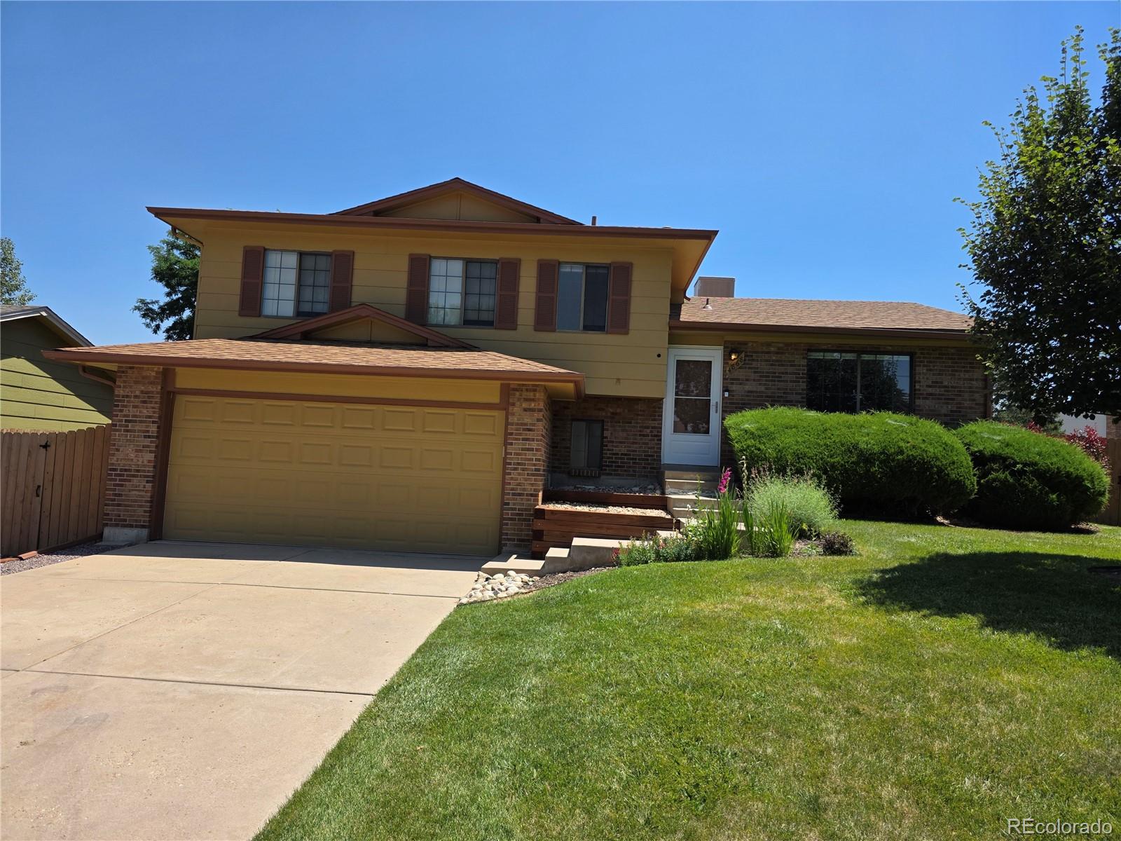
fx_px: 745
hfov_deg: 73.9
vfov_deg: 58.9
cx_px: 560
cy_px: 420
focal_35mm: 23
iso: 80
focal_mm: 6.3
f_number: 1.7
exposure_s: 1/5296
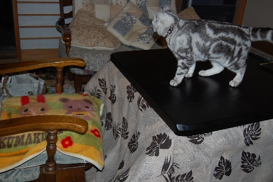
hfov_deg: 48.4
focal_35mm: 40
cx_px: 139
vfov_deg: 33.4
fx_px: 303
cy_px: 91
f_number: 4.2
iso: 400
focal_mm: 26
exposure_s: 1/60
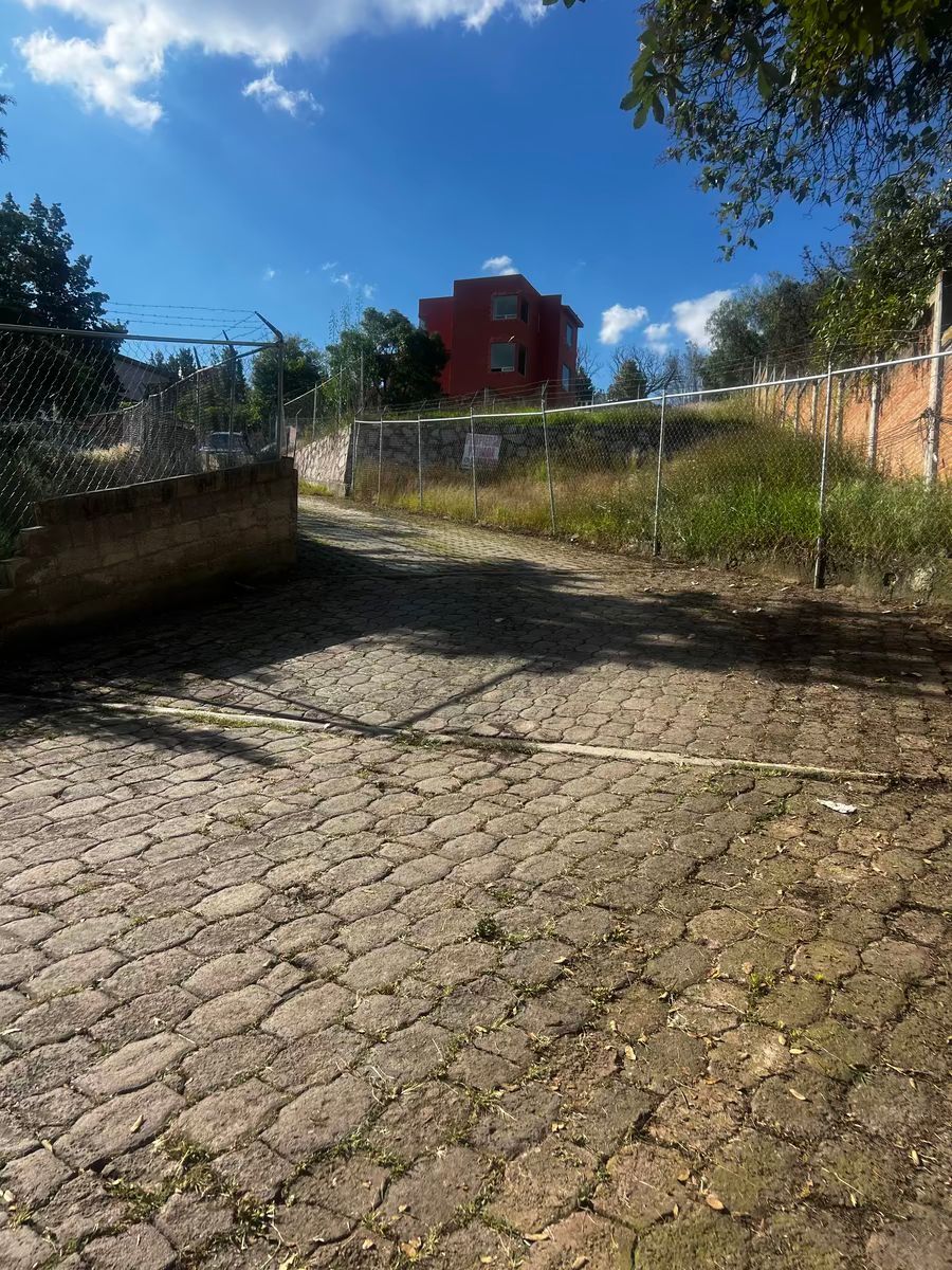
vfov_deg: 67.3
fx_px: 953
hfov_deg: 53.1
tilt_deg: -1.5
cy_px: 635
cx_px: 476
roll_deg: -3.2
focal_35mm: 26
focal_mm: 5.7
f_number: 1.5
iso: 50
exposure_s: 1/3460
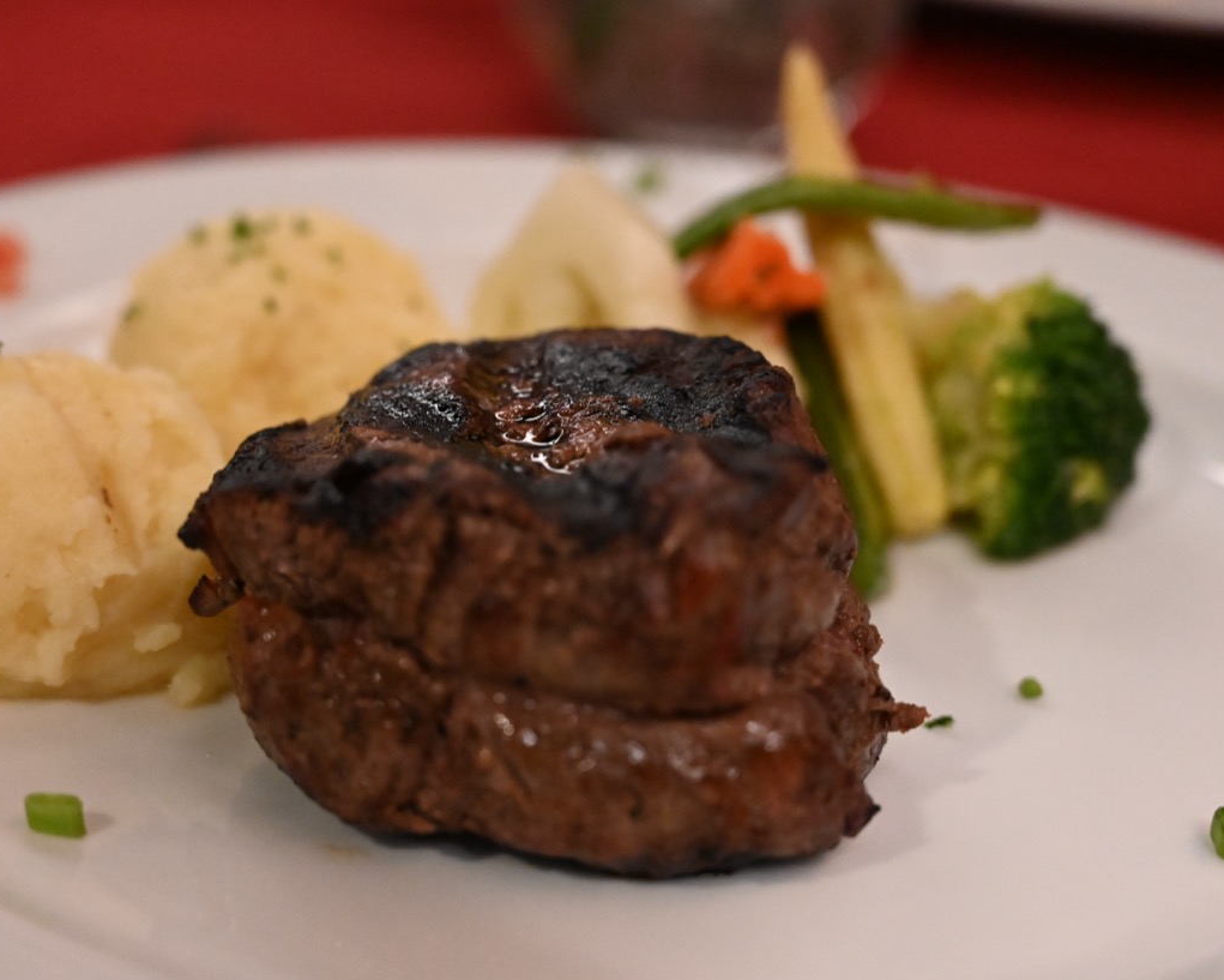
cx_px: 575
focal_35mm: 63
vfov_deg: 24.2
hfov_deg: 30.0
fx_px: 2282
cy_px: 510
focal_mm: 49
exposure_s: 1/60
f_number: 4
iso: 9000
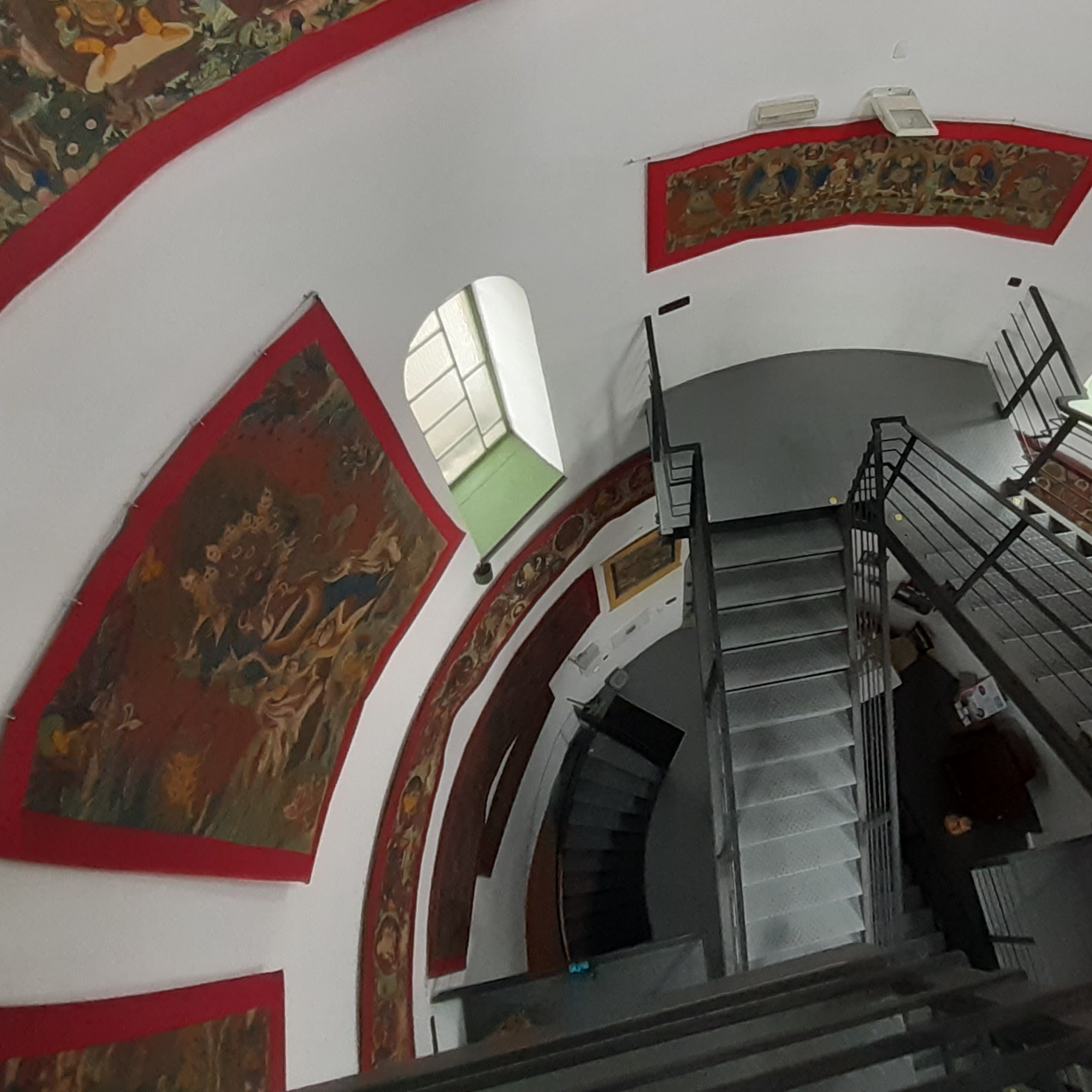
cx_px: 778
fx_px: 714
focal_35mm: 20
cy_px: 387
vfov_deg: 73.1
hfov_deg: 71.2
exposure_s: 1/50
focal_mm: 1.13
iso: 200
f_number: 2.2
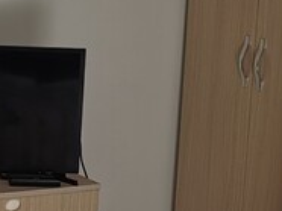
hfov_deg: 13.1
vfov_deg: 9.8
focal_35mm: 149
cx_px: -12
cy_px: 232
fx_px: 1212
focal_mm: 5.56
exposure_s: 1/310
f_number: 1.6
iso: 50
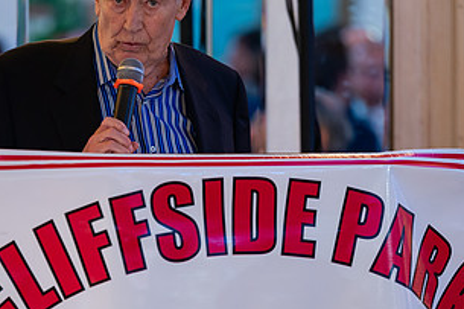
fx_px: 4818
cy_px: 209
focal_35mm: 374
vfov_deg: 3.7
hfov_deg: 5.5
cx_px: 202
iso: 1250
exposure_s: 1/125
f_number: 3.2
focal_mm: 190
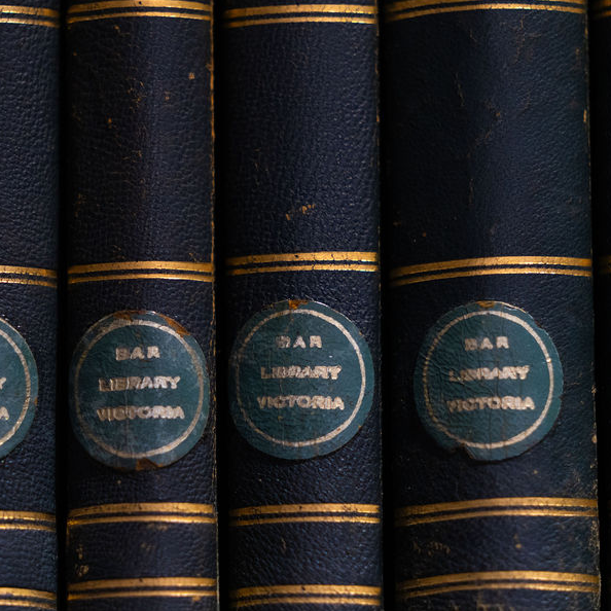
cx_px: 278
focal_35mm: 300
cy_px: 275
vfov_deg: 5.8
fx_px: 5991
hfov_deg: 5.8
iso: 1600
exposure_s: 1/125
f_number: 3.2
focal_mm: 200
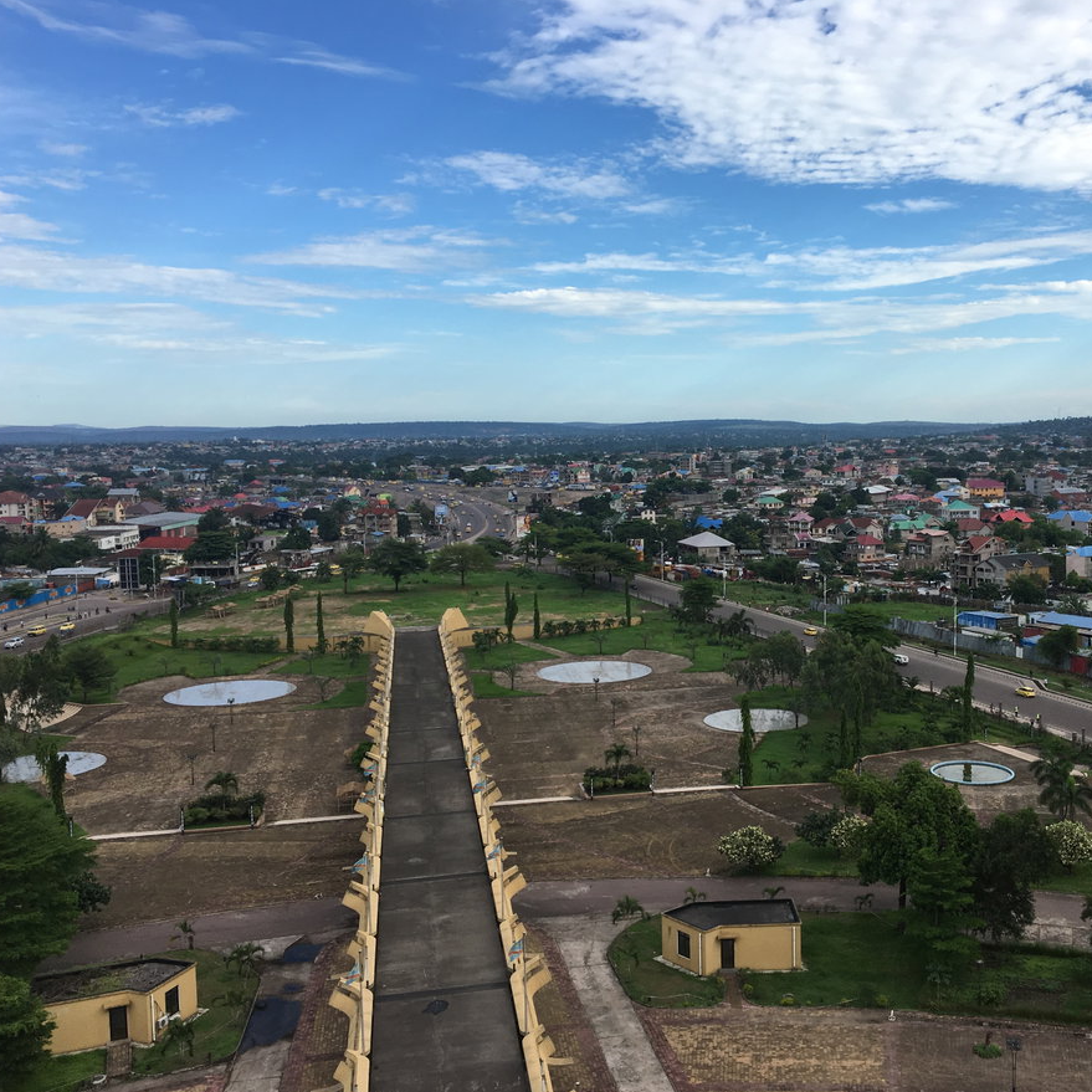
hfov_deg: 46.7
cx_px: 692
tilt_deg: -4.8
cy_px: 547
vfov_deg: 47.2
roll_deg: +1.5
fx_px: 1249
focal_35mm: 35
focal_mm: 4.15
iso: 25
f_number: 2.2
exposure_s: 1/962
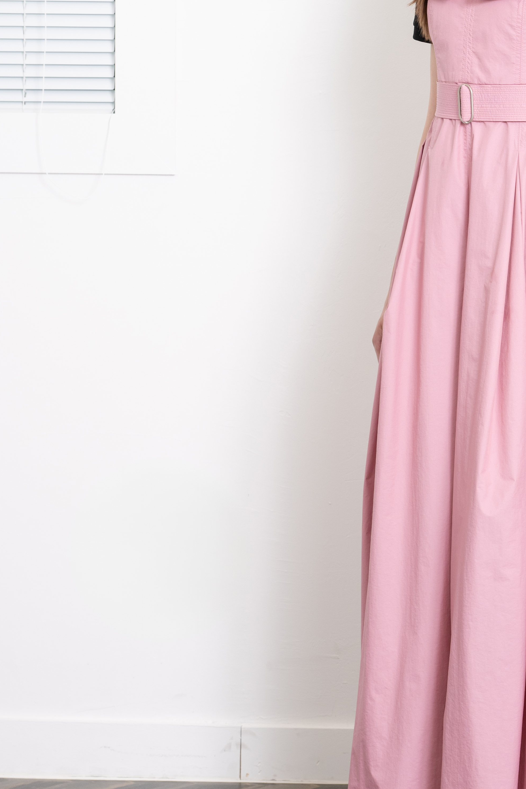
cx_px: 514
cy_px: 230
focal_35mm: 106
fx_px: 2323
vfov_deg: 19.2
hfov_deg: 12.8
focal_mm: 52
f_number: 6.3
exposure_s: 1/125
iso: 250
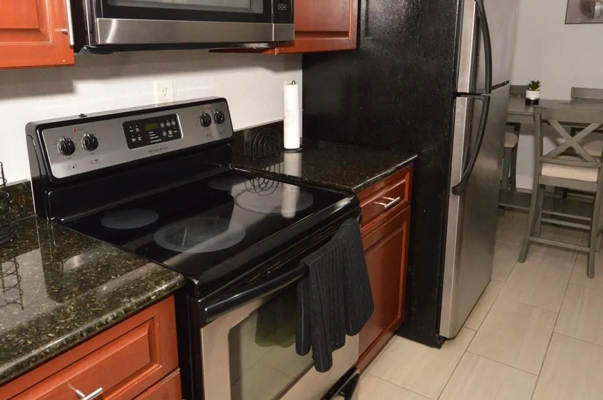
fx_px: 468
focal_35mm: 28
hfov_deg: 65.4
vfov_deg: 46.0
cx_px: 275
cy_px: 162
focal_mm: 12
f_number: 9
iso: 800
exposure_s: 1/60
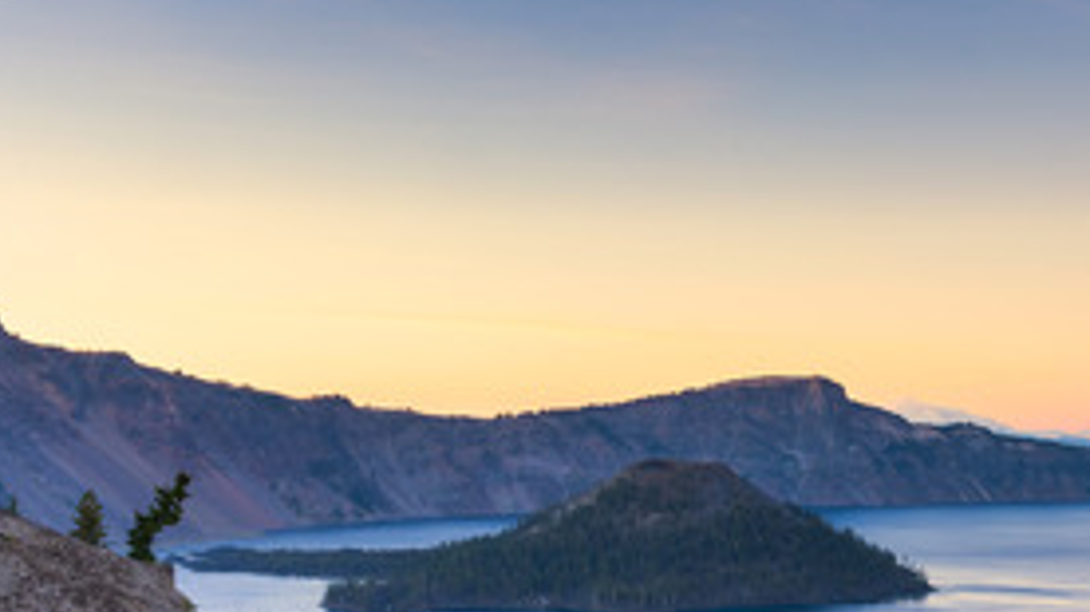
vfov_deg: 23.3
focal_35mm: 51
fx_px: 1473
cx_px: 770
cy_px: 424
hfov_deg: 39.8
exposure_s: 1/1.67
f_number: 16
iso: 100
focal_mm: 24
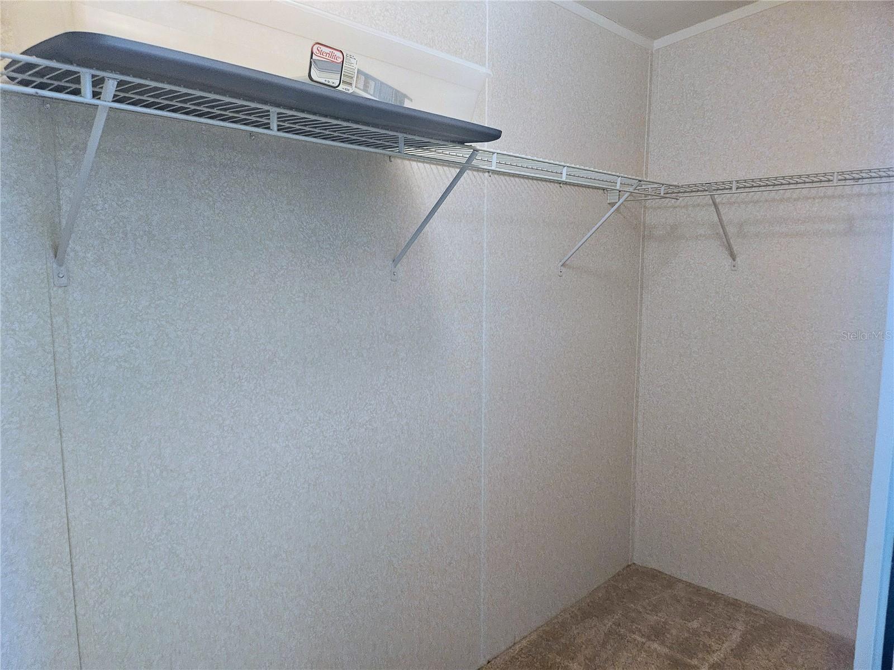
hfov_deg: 71.6
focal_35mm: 24
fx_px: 620
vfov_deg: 56.8
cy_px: 335
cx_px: 447
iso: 640
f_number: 1.8
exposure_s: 1/120
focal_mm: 5
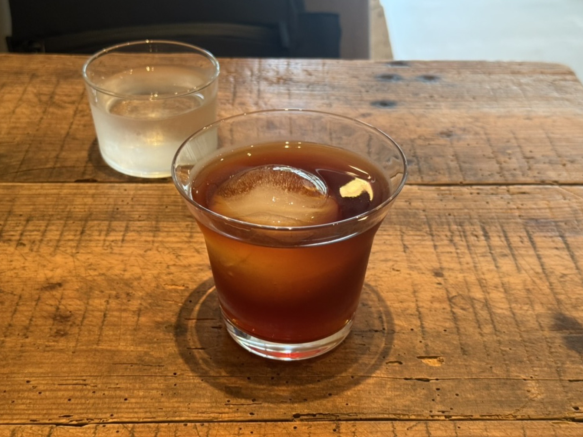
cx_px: 292
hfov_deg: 36.8
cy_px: 215
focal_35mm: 52
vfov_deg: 28.0
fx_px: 876
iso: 200
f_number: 1.78
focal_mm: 6.76
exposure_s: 1/40
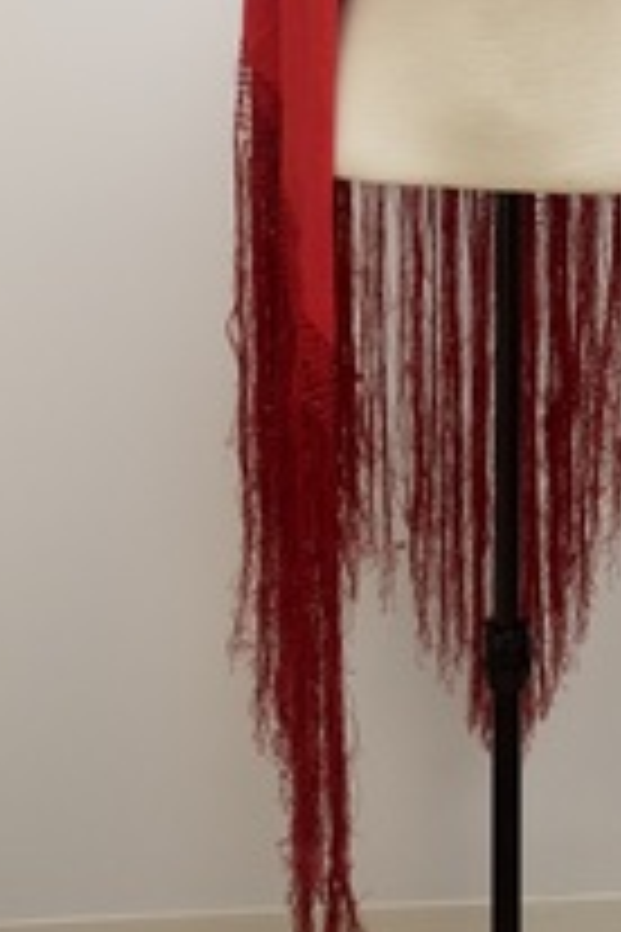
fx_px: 2279
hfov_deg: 15.4
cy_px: 72
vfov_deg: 22.5
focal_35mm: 88
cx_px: 531
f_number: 5.6
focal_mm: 27
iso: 1600
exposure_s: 1/125
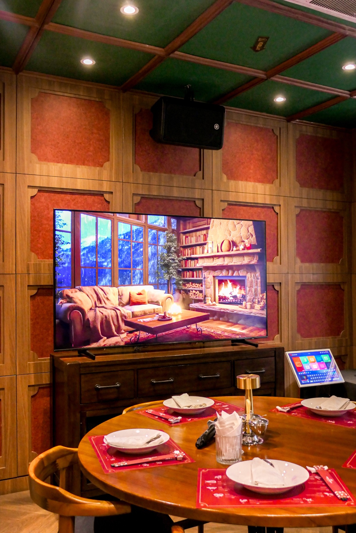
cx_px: 178
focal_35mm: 35
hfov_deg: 37.9
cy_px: 266
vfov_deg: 54.4
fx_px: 519
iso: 1600
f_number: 3.1
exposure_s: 1/40
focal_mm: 12.64
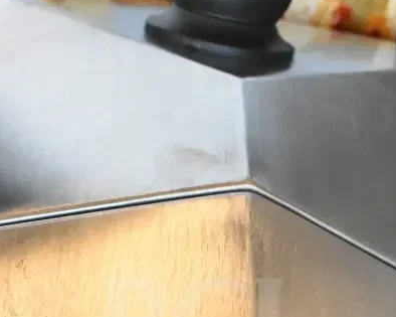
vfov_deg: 17.4
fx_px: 996
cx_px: 193
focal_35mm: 85
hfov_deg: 22.5
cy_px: 358
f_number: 7.1
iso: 6400
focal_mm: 26
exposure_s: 1/200
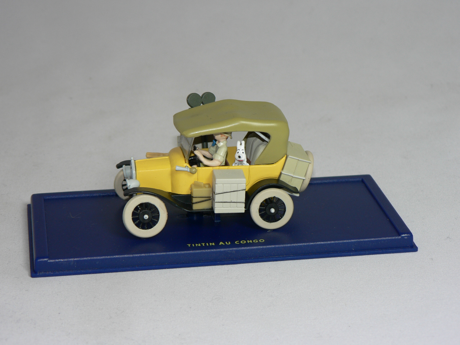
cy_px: 172
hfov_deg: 19.3
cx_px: 230
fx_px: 1355
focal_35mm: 102
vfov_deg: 14.5
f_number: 3.2
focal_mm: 16.9
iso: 80
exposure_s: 1/60
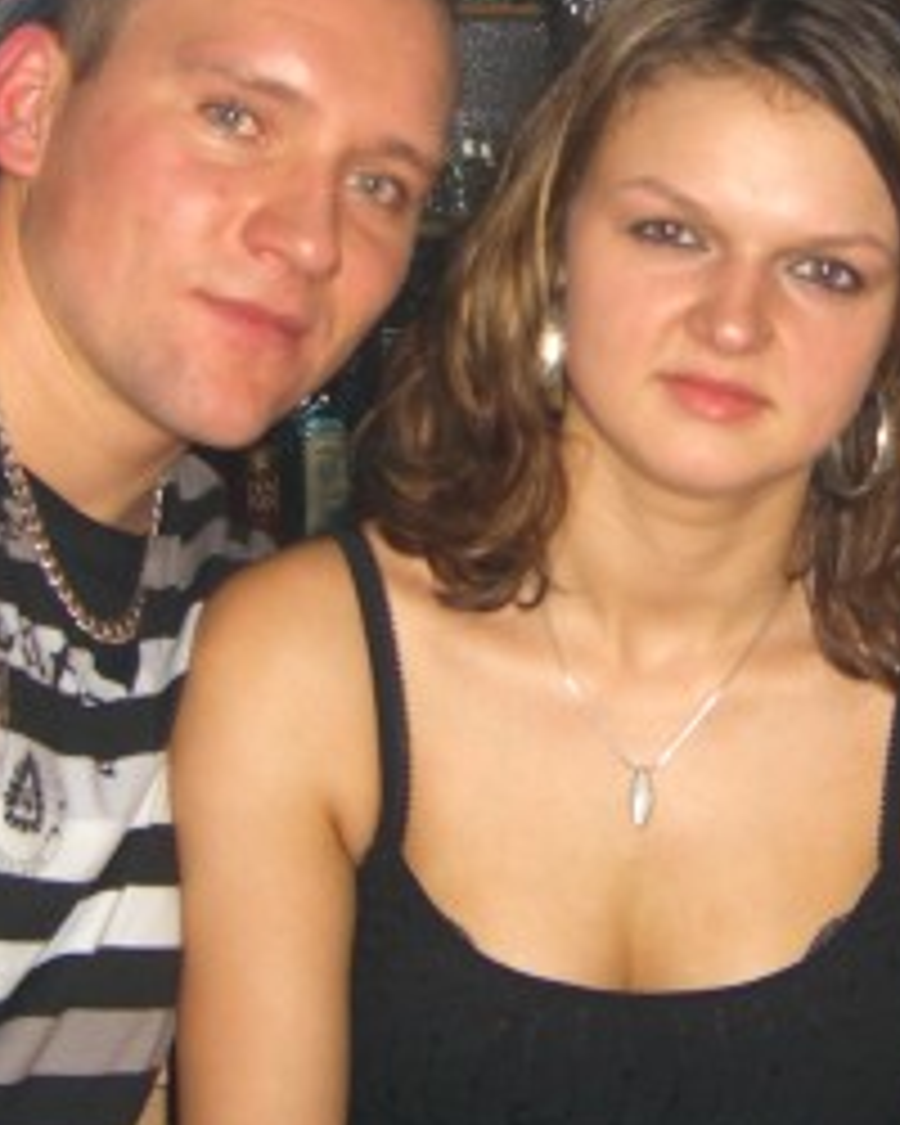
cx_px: 662
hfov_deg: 17.2
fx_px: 2963
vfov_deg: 21.4
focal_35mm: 89
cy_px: 396
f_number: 2.8
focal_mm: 7.9
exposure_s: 1/60
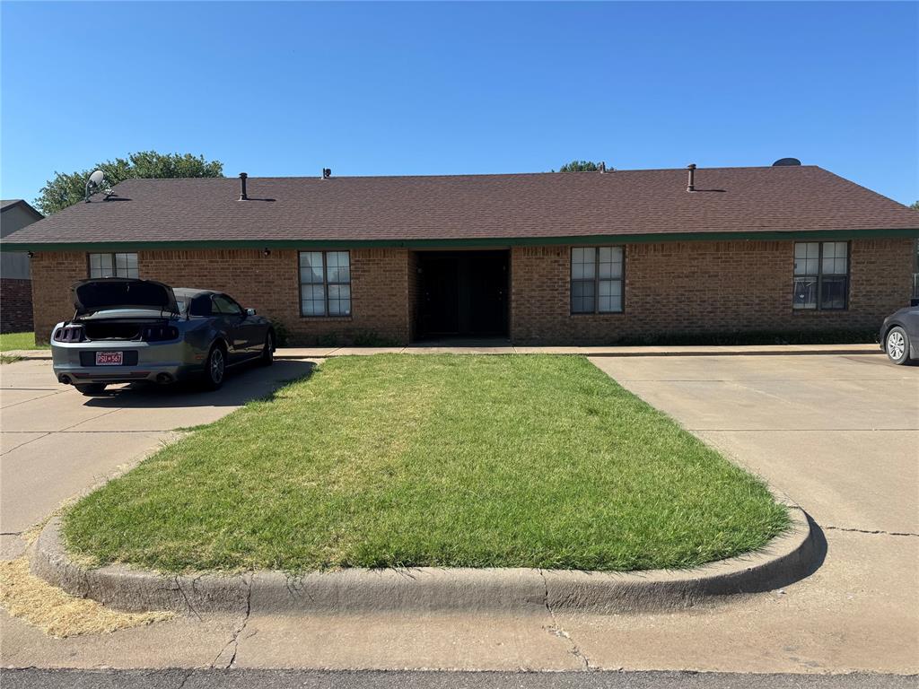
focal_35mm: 24
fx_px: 637
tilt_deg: -4.6
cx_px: 460
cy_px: 344
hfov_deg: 71.6
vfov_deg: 56.8
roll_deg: +1.2
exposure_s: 1/4049
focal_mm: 6.76
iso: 80
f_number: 1.78
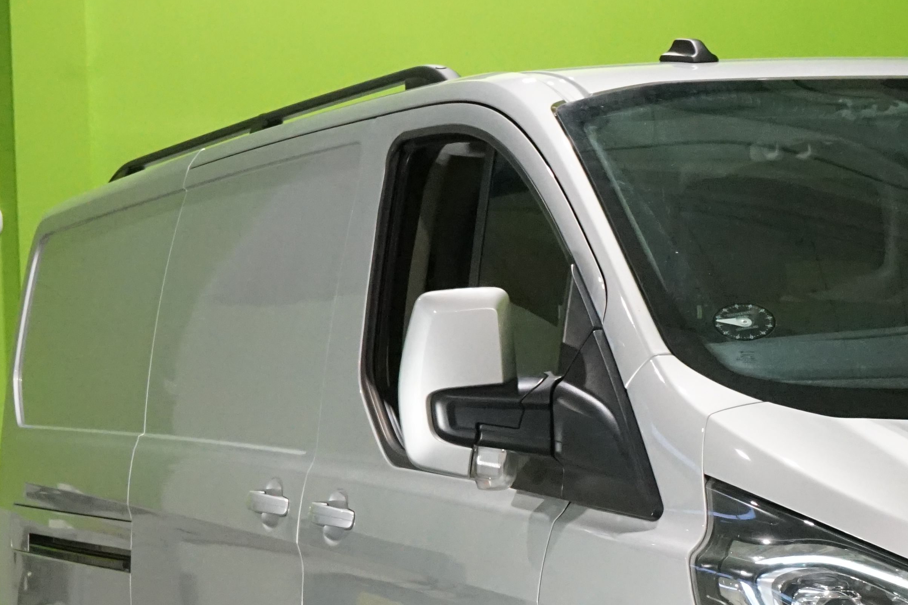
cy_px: 636
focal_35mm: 175
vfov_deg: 7.8
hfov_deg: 11.6
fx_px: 4414
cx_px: 904
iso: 6400
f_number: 10
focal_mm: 70
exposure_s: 1/125
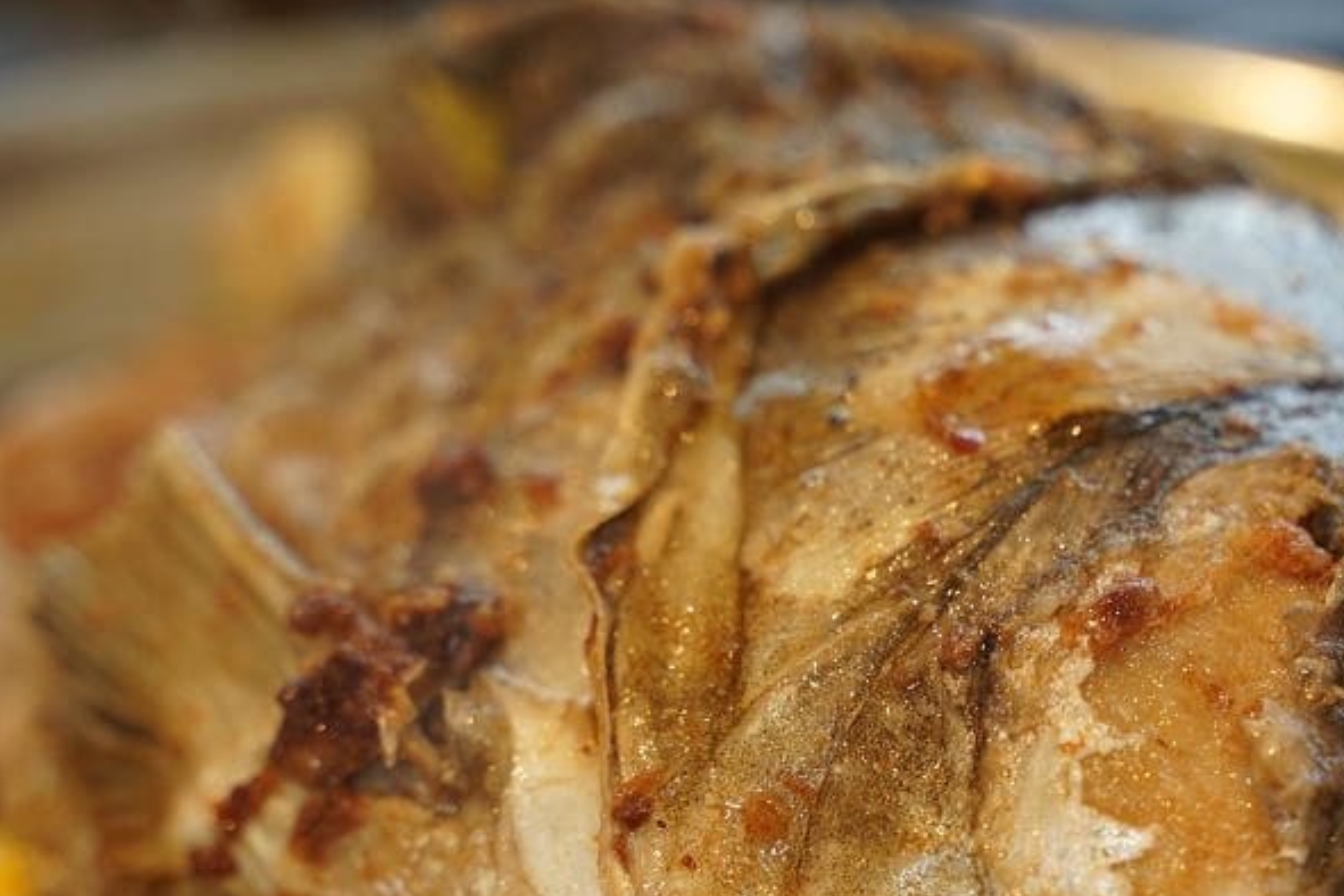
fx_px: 4928
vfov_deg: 10.3
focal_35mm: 132
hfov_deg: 15.4
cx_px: 1069
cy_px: 760
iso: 200
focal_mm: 65
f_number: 4
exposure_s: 1/80
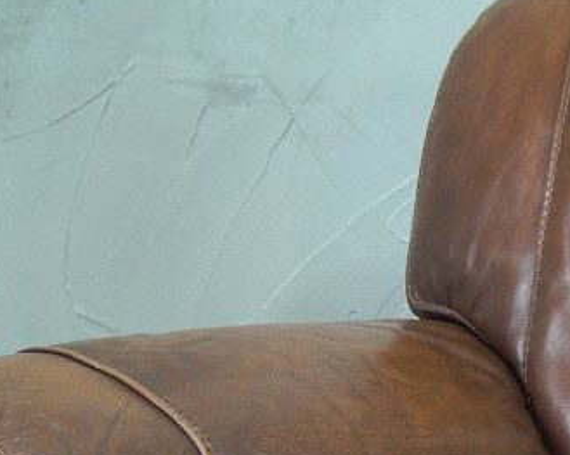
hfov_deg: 17.1
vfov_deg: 14.0
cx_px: 684
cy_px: 521
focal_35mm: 107
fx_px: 1805
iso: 400
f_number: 8
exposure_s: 1/10
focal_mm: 20
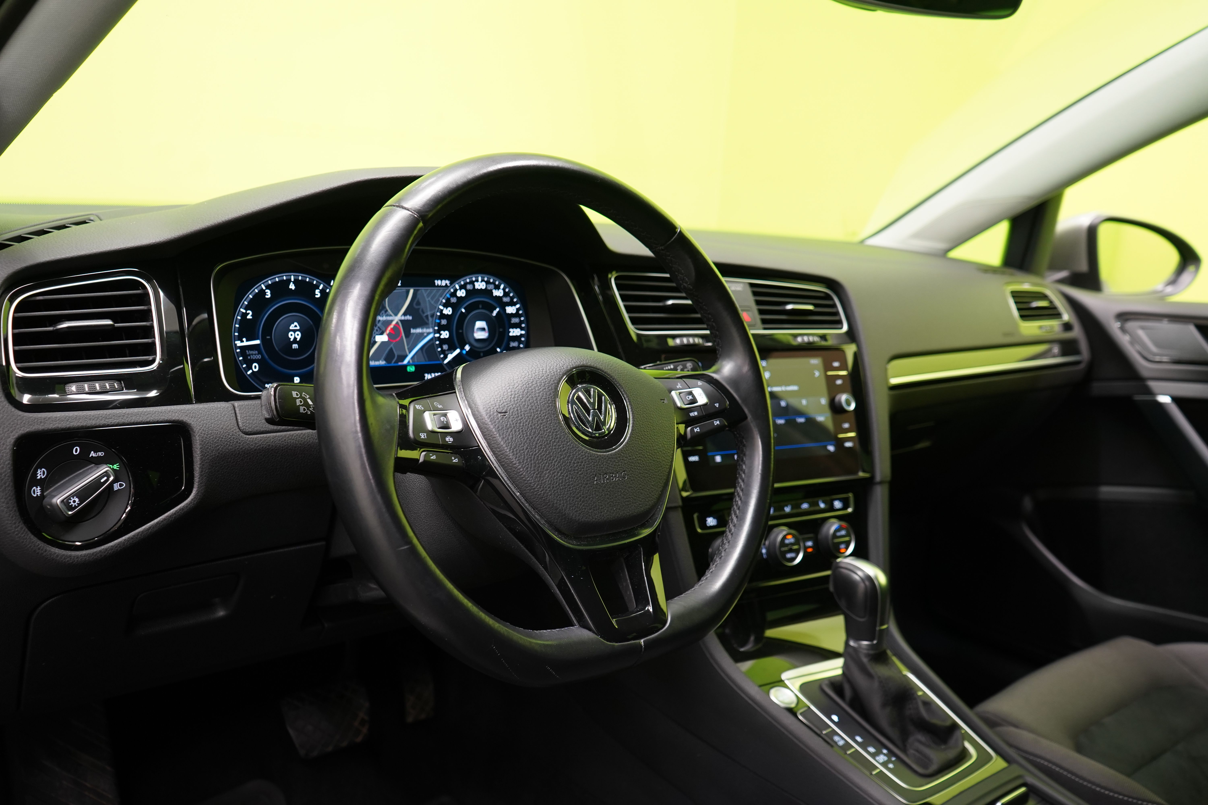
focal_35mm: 29
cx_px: 604
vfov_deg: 45.0
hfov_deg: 63.7
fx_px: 973
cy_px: 402
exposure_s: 1/20
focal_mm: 29
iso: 1250
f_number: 5
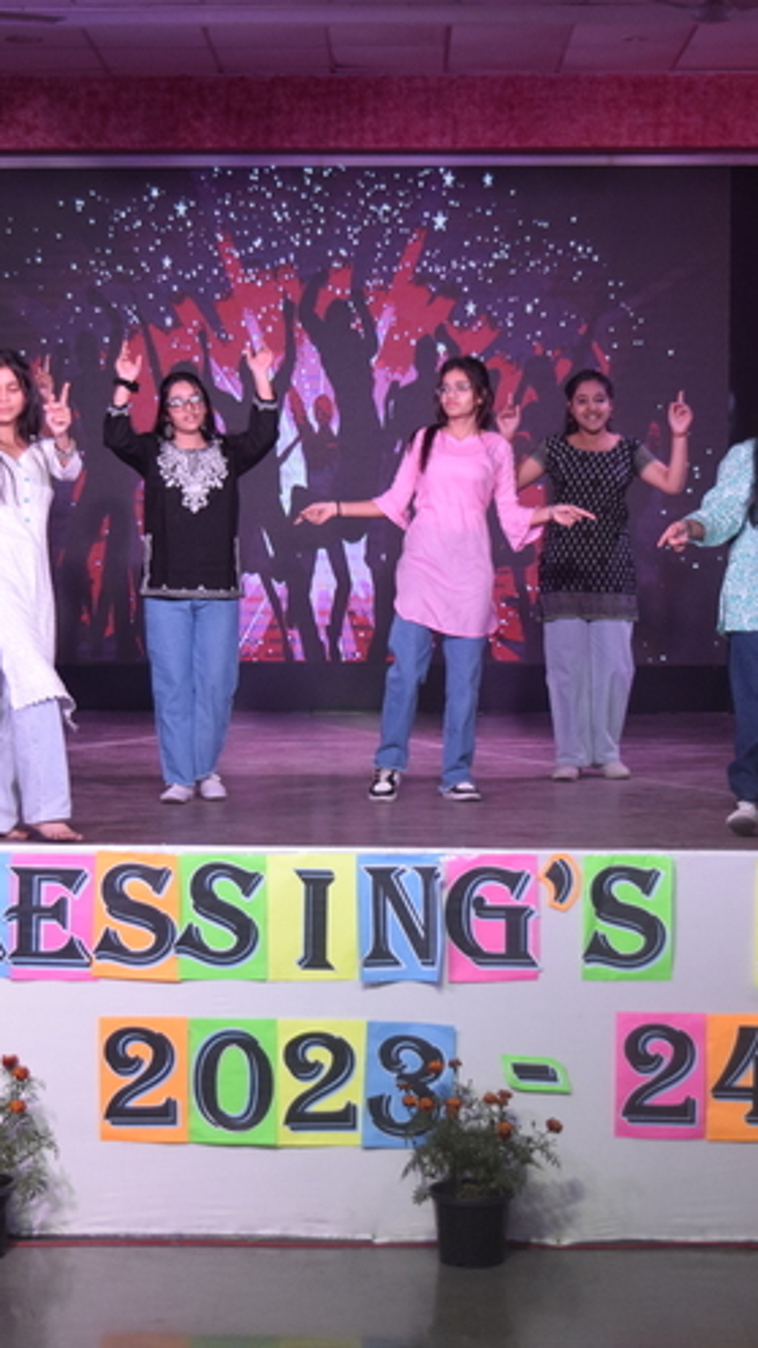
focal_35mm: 76
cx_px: 283
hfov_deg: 15.9
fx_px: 2716
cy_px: 674
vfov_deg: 27.9
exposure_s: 1/500
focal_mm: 32
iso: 1000
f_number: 4.5
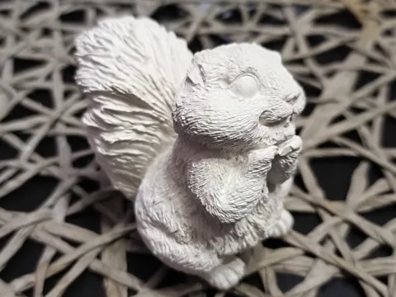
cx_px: 198
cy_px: 148
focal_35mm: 41
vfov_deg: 35.1
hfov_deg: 45.8
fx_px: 469
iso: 4000
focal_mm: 6.14
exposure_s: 1/25
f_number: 1.65
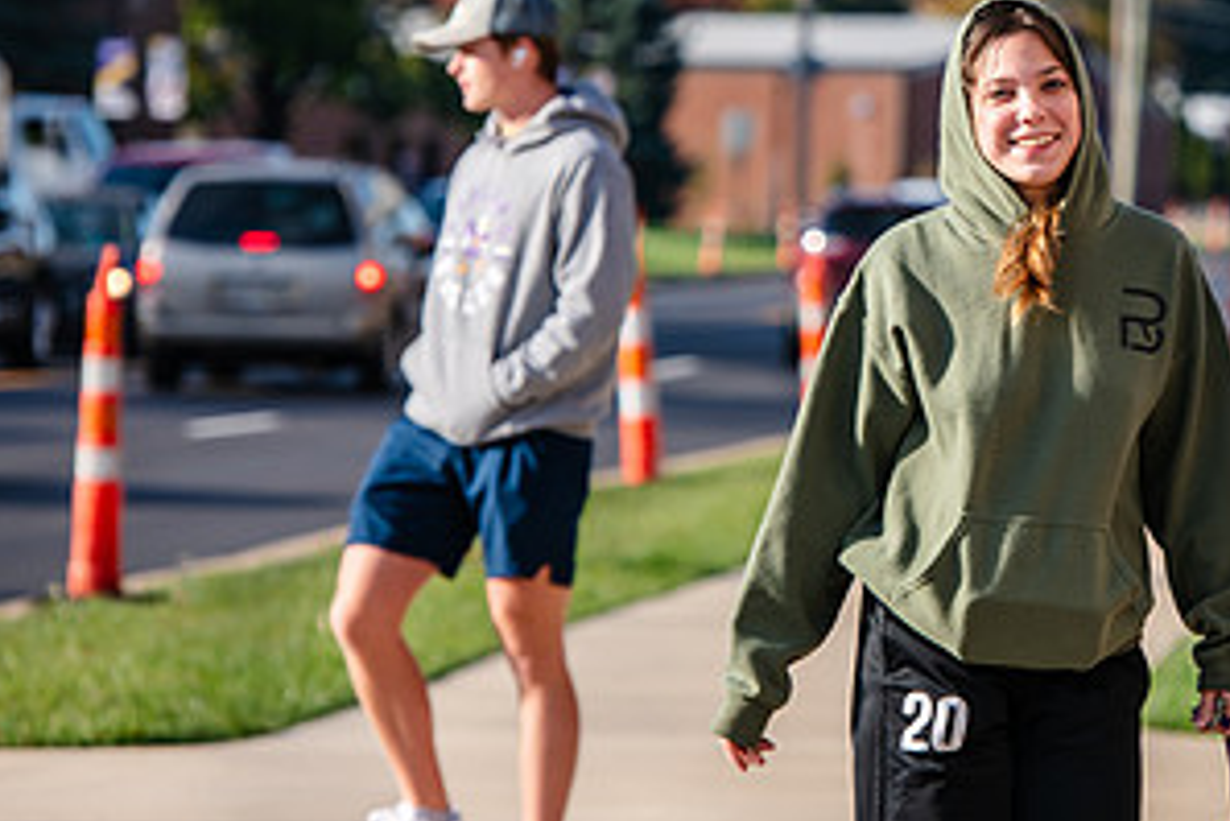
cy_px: 134
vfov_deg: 4.7
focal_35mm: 292
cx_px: 1114
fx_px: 9981
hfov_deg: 7.0
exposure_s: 1/320
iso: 64
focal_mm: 150
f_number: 5
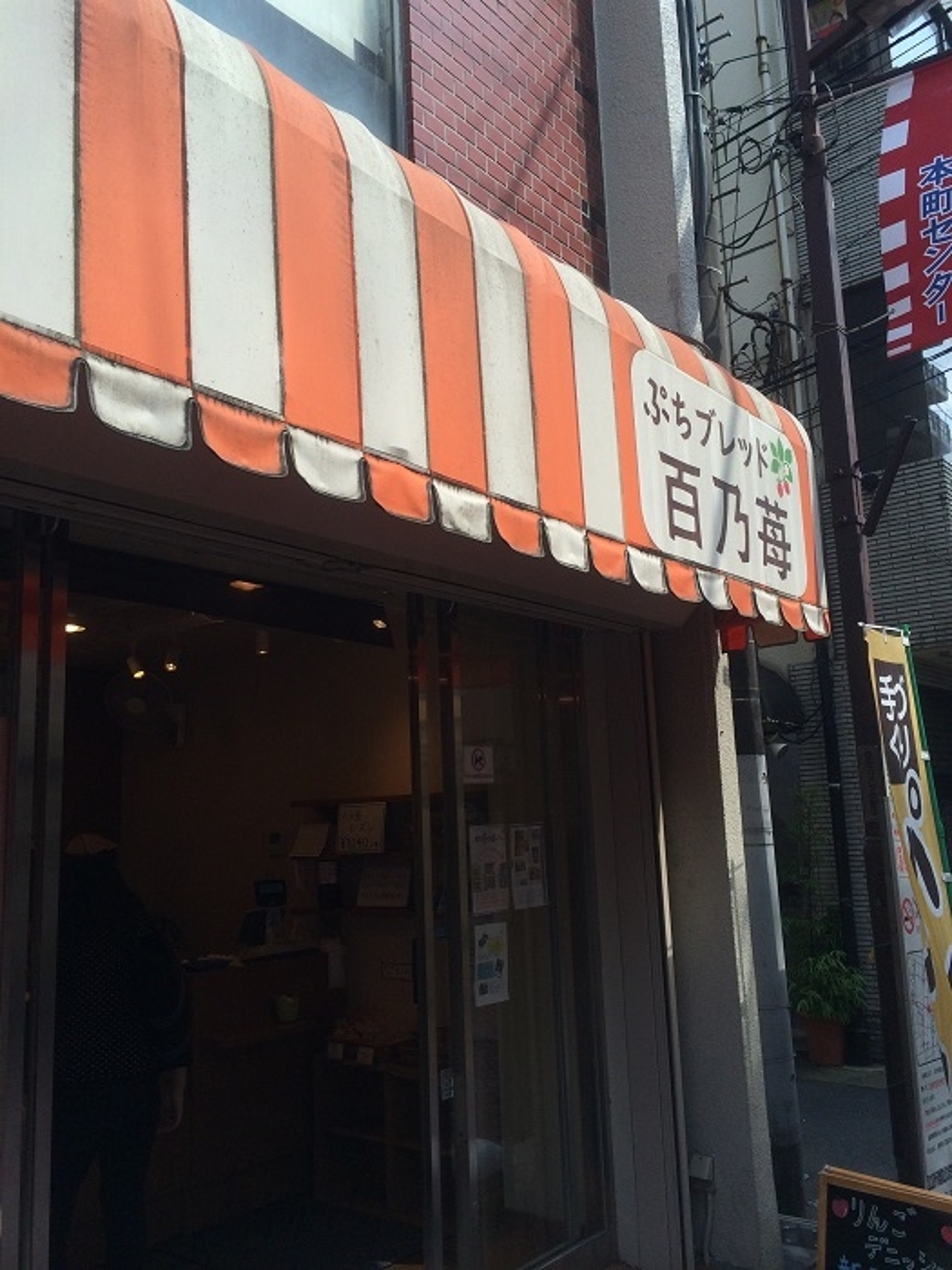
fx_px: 1100
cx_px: 476
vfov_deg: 60.0
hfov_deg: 46.8
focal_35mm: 30
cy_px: 635
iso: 32
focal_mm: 4.12
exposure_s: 1/1172
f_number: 2.2
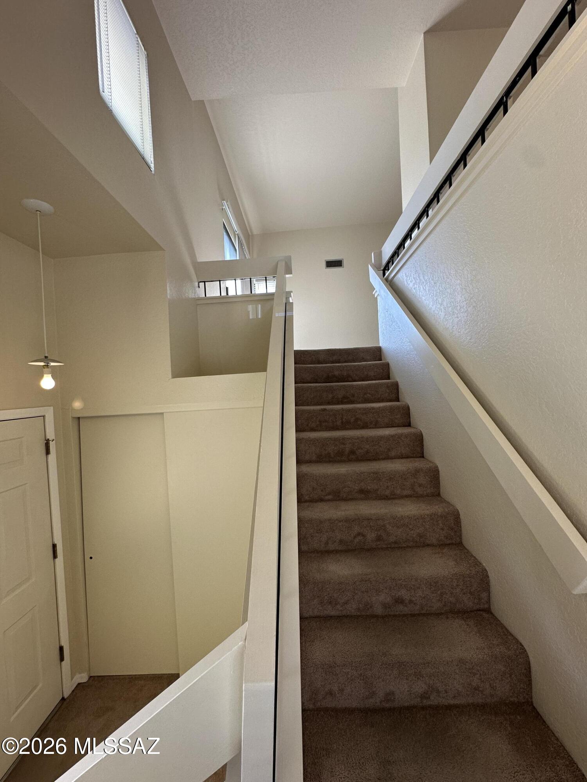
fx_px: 317
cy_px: 391
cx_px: 294
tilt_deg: -0.2
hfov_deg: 85.7
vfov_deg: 102.1
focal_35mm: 14
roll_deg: +2.5
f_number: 2.2
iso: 125
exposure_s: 1/120
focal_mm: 2.22
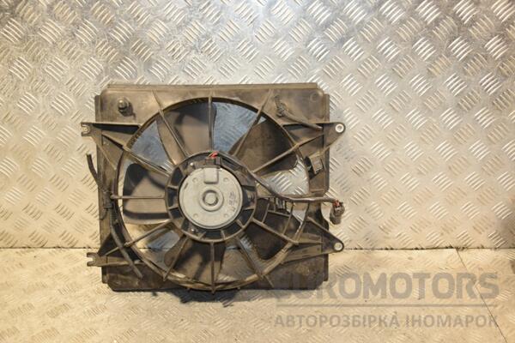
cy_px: 172
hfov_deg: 49.6
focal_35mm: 39
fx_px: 558
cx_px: 258
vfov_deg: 34.2
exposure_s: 1/125
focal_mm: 26
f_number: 5
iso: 800
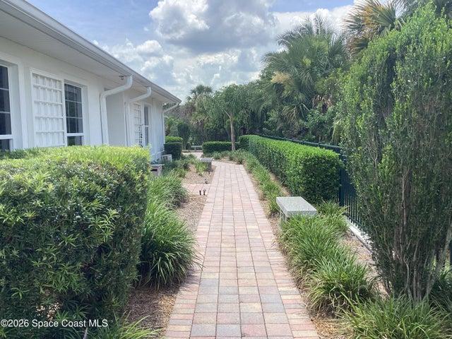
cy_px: 170
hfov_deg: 58.4
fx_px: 405
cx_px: 226
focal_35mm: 31
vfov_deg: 45.4
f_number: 2.4
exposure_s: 1/734
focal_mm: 3.3
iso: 25
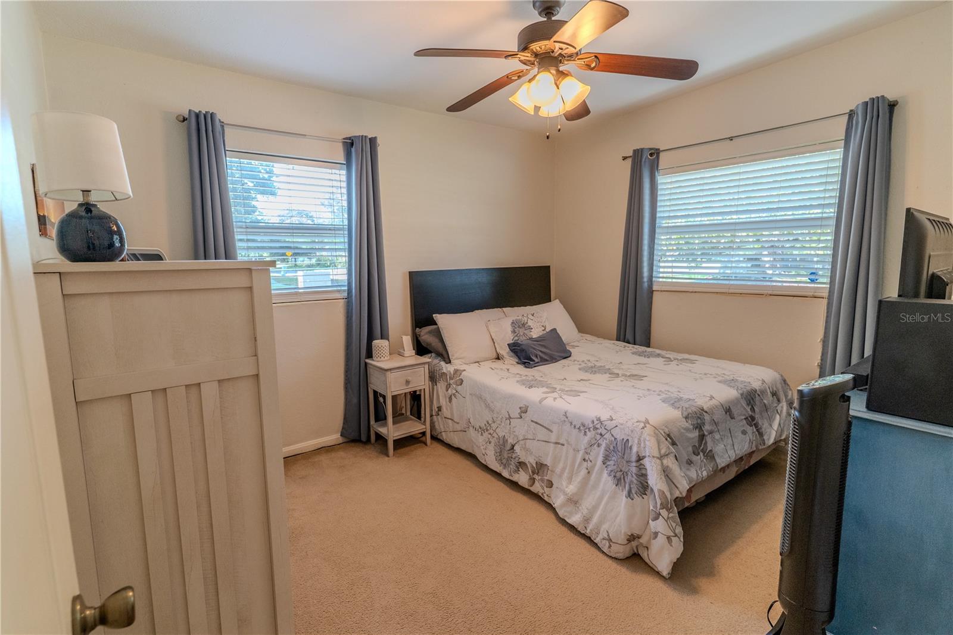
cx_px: 476
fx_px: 450
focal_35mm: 17
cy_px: 318
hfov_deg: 93.3
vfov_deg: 70.4
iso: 1250
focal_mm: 17
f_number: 5.6
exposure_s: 1/100
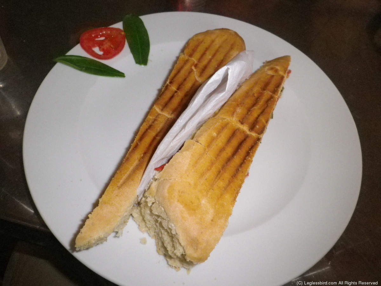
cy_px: 143
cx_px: 190
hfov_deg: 63.4
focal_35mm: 28
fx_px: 308
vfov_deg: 49.7
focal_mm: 5
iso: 640
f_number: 8.3
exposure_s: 1/50
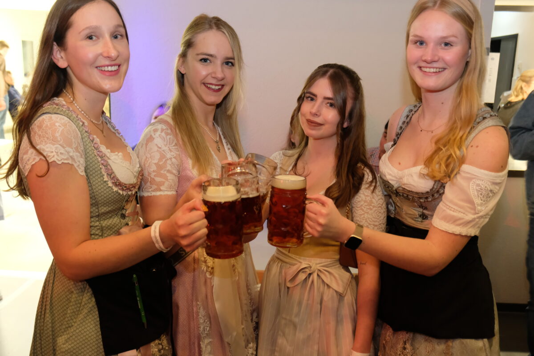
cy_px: 178
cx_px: 267
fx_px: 519
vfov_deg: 37.9
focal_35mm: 35
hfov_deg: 54.4
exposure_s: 1/15
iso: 3200
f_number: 4
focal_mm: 23.3
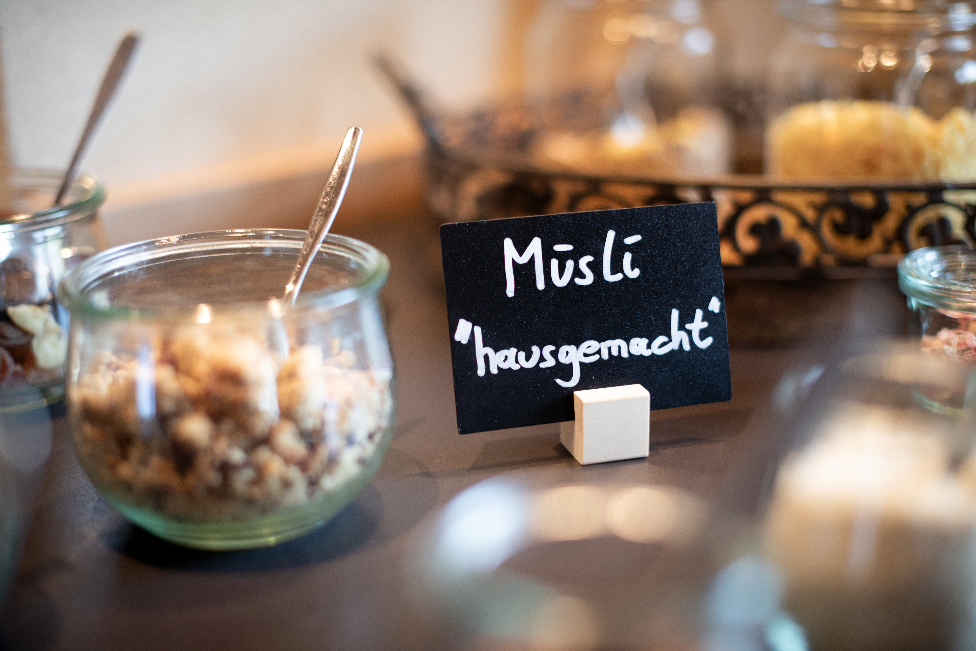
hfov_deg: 39.6
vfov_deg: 27.0
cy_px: 326
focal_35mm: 50
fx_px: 1355
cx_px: 488
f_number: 1.8
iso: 320
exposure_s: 1/50
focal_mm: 50
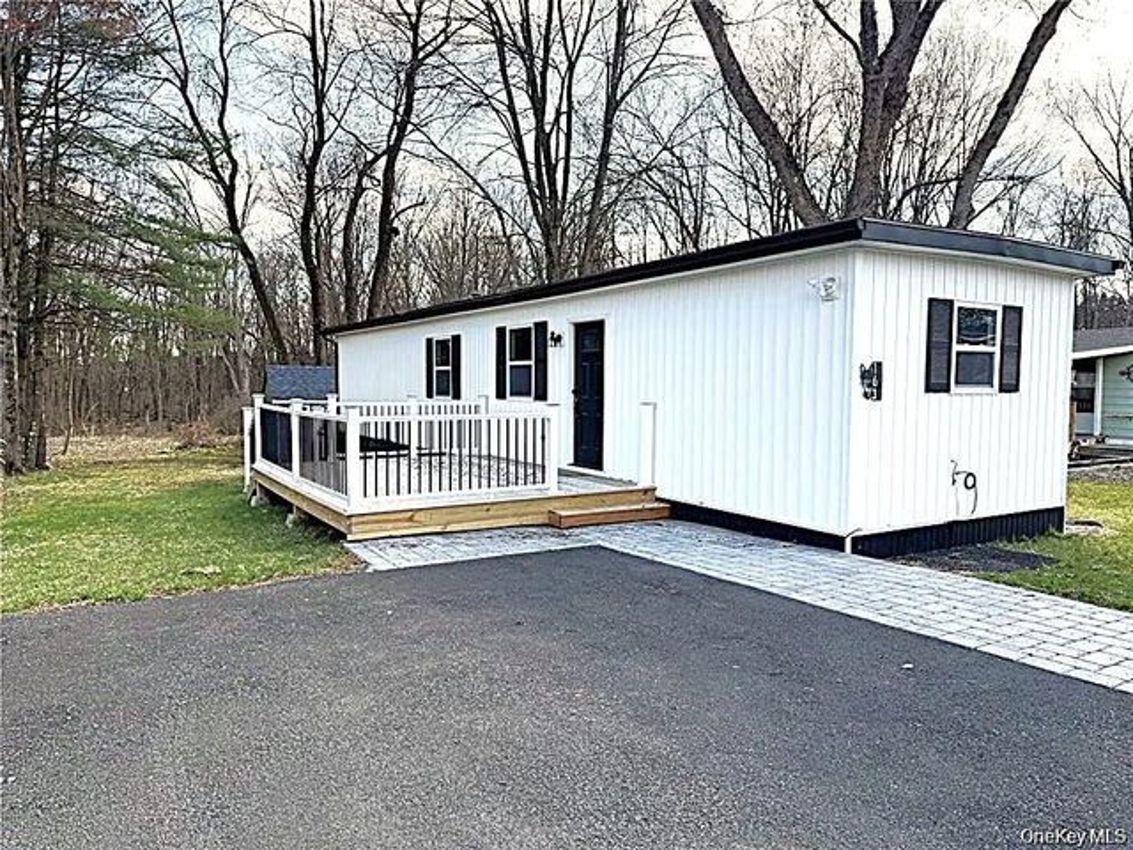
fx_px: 786
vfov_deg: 56.8
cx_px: 566
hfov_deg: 71.6
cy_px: 425
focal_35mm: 24
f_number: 1.78
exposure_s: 1/1770
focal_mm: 6.76
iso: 100
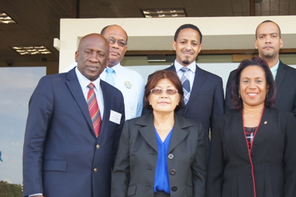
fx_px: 655
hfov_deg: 25.3
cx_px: 200
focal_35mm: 80
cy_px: 136
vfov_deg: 17.0
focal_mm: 35
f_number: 5.6
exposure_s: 1/80
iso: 100
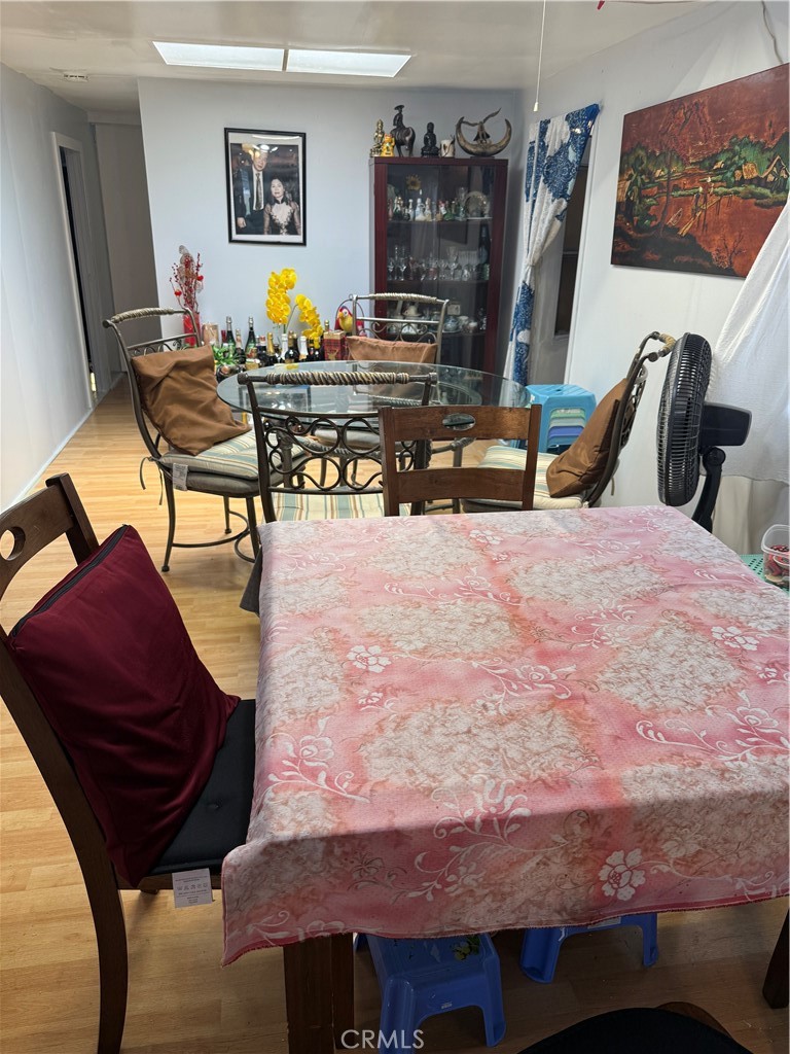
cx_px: 395
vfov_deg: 71.6
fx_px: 730
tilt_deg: -22.8
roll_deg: -1.1
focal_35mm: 24
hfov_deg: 56.8
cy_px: 527
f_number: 1.78
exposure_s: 1/120
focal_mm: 6.76
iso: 80
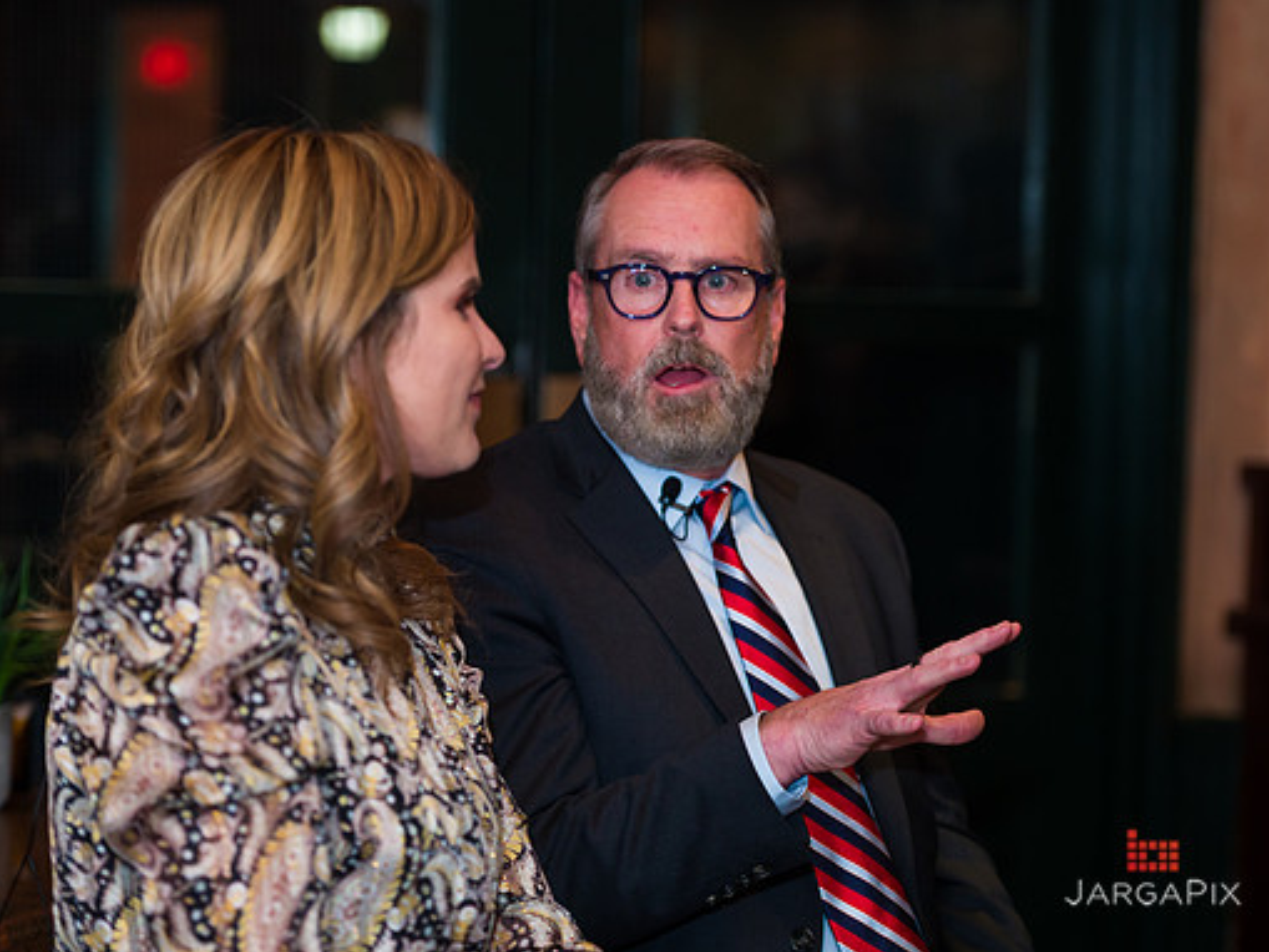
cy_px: 478
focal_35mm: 115
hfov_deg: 17.1
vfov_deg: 12.9
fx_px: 4217
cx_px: 581
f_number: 3.2
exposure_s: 1/125
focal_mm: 105
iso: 1600
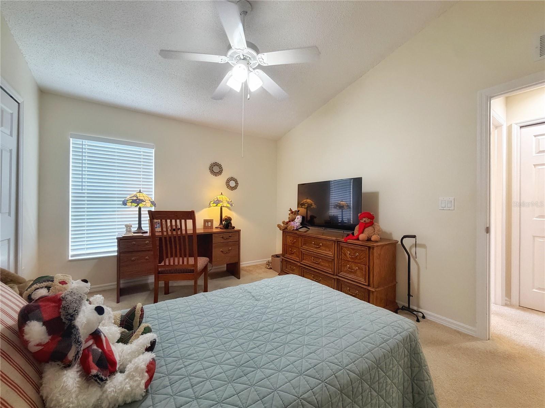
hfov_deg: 102.1
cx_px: 272
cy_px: 204
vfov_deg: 85.7
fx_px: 220
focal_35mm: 14
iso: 320
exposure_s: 1/120
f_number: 2.2
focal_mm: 2.22
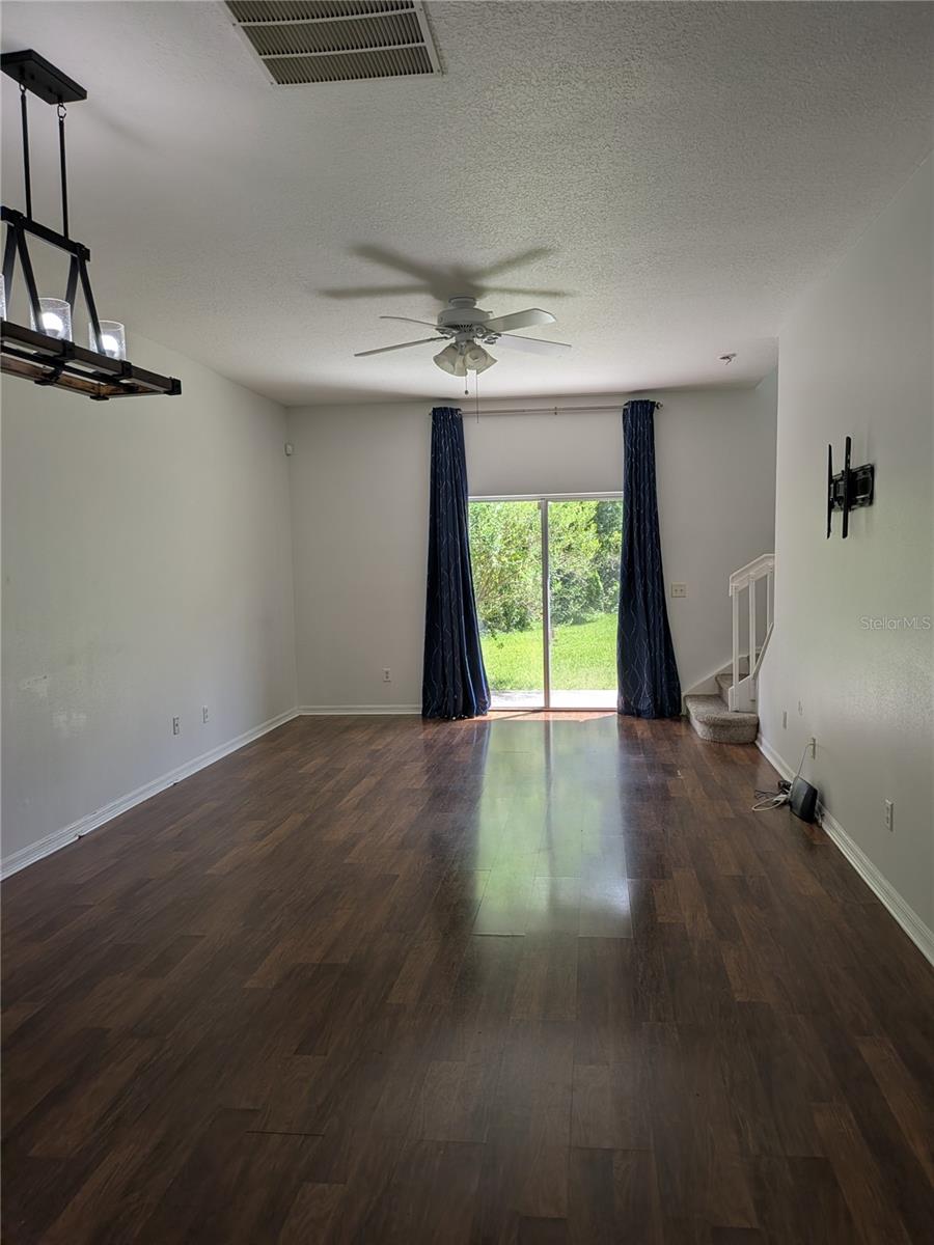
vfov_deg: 71.6
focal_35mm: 24
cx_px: 467
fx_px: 863
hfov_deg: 56.8
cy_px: 622
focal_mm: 4.53
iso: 45
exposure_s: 1/419
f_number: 1.7
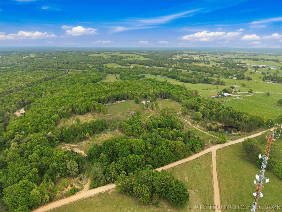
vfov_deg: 56.8
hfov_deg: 71.6
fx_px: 196
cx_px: 141
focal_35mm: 24
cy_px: 106
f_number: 1.8
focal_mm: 8.7
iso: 290
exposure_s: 1/2500
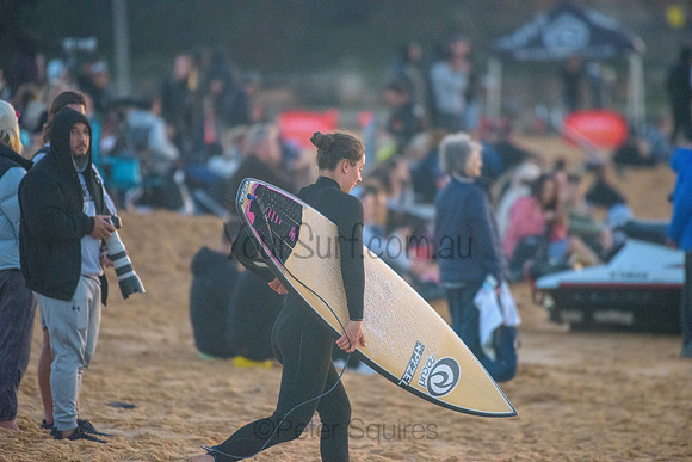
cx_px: 346
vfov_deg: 2.8
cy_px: 231
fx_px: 9613
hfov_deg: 4.1
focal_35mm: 500
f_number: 5.6
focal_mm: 500
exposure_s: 1/2500
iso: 7200
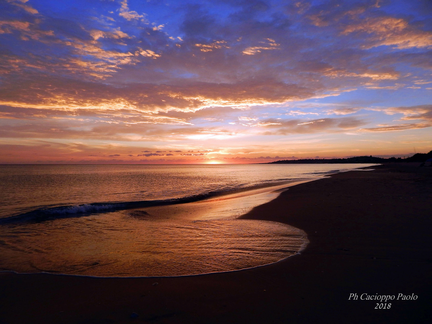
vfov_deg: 58.9
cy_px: 162
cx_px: 216
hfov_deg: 73.9
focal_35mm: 23
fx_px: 287
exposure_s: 1/400
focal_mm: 4
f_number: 3
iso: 125
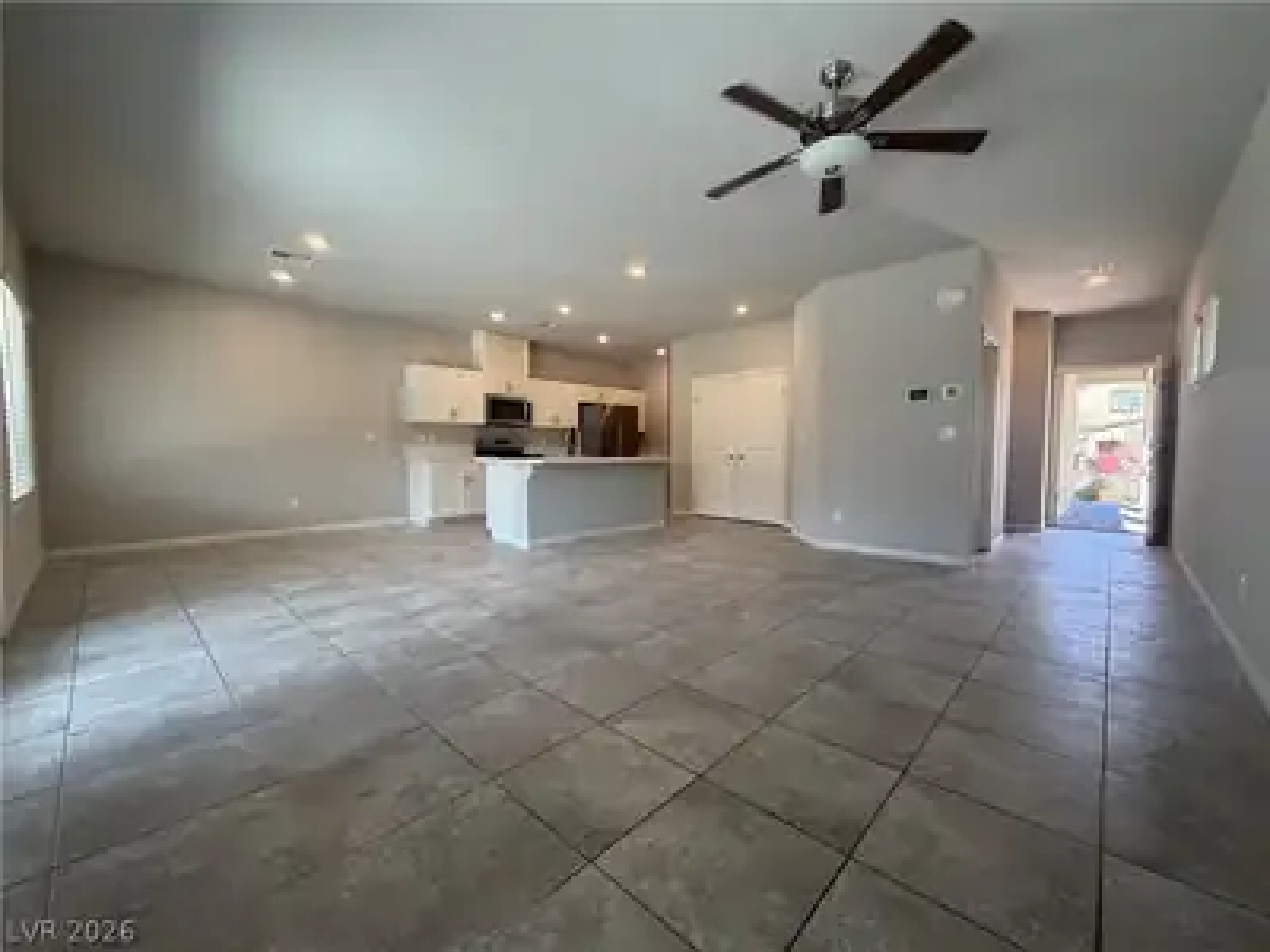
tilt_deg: -2.8
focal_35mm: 14
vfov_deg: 85.7
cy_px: 476
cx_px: 635
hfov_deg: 102.1
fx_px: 514
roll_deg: -0.2
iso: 125
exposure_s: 1/120
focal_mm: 2.22
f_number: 2.2
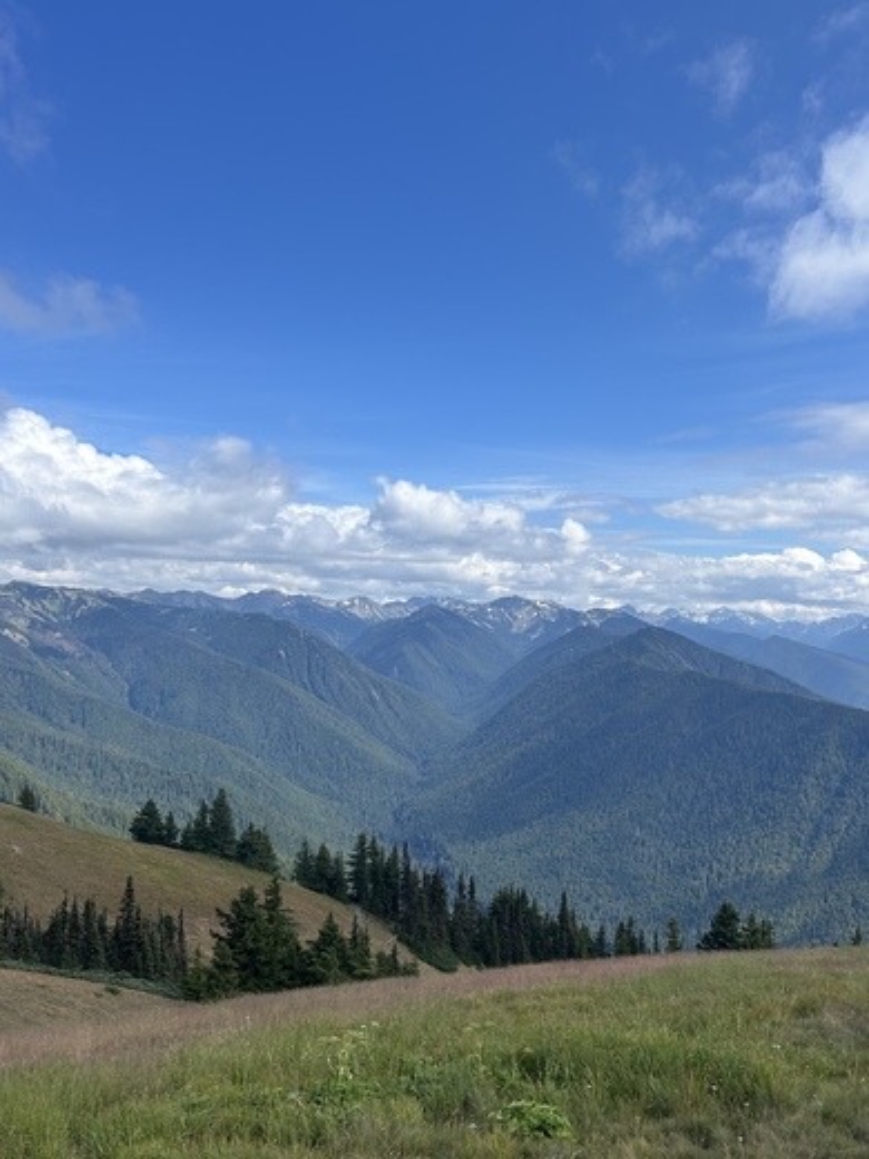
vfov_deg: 67.3
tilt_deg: +2.3
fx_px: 870
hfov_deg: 53.1
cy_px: 580
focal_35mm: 26
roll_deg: +0.3
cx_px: 434
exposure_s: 1/4630
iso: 50
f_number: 1.5
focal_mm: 5.7
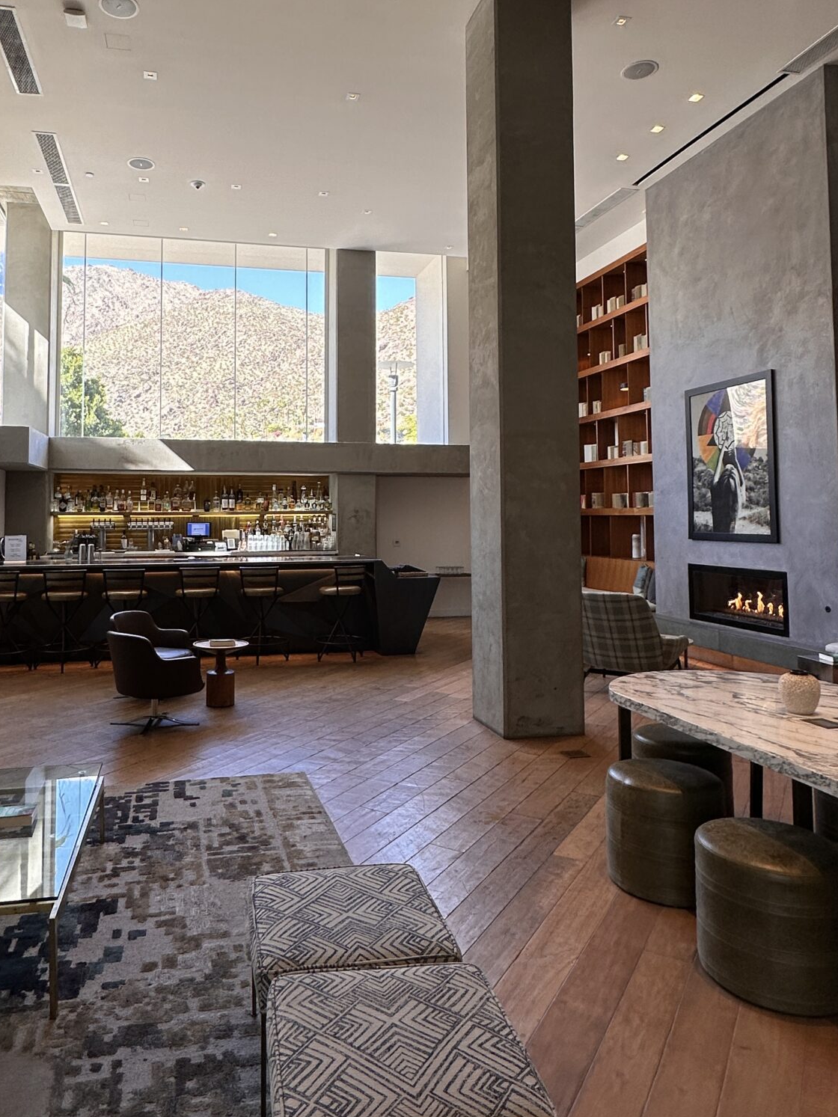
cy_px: 477
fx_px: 775
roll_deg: +0.1
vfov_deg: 71.2
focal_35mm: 24
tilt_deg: +4.2
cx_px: 328
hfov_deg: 56.3
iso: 40
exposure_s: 1/126
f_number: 2.2
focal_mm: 2.22
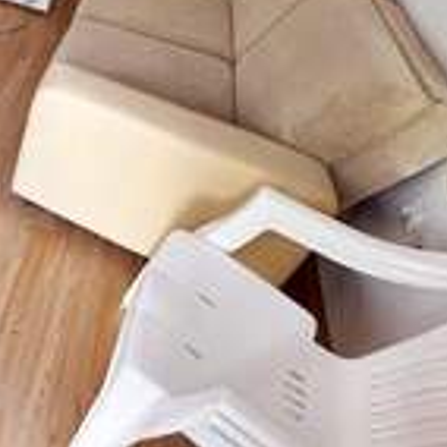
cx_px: -139
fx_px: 482
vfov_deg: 42.9
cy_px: 2
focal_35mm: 33
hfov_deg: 34.5
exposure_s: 1/60
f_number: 2.2
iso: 400
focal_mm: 2.22
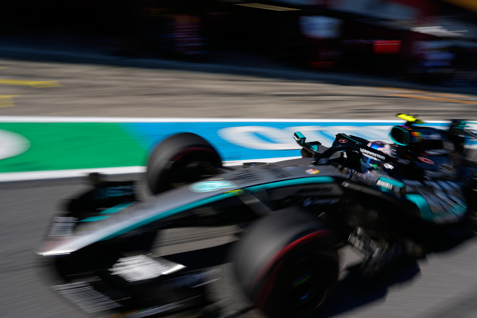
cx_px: 279
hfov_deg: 58.4
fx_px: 424
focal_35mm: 32
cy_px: 160
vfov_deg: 41.1
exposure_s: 1/60
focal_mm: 24
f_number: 13
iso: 50
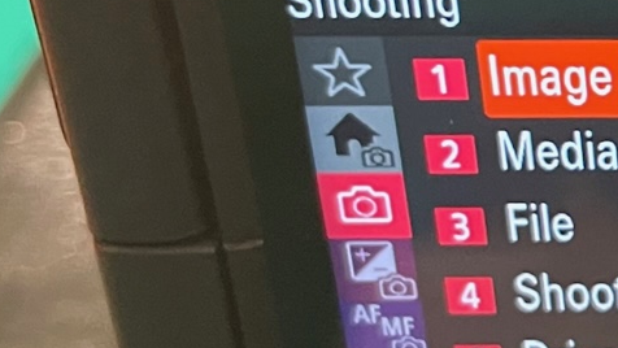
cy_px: 110
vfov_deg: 10.1
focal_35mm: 120
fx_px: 1967
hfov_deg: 16.3
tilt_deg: -29.5
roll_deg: +0.1
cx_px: 918
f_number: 1.6
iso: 640
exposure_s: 1/40
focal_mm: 5.1
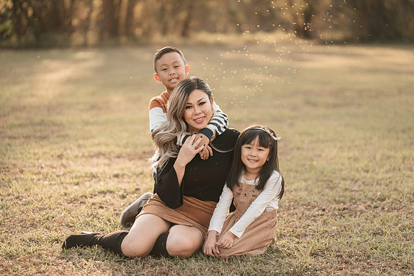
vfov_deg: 16.1
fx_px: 978
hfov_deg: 23.9
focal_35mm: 85
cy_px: 138
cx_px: 207
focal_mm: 85
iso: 100
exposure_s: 1/640
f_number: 2
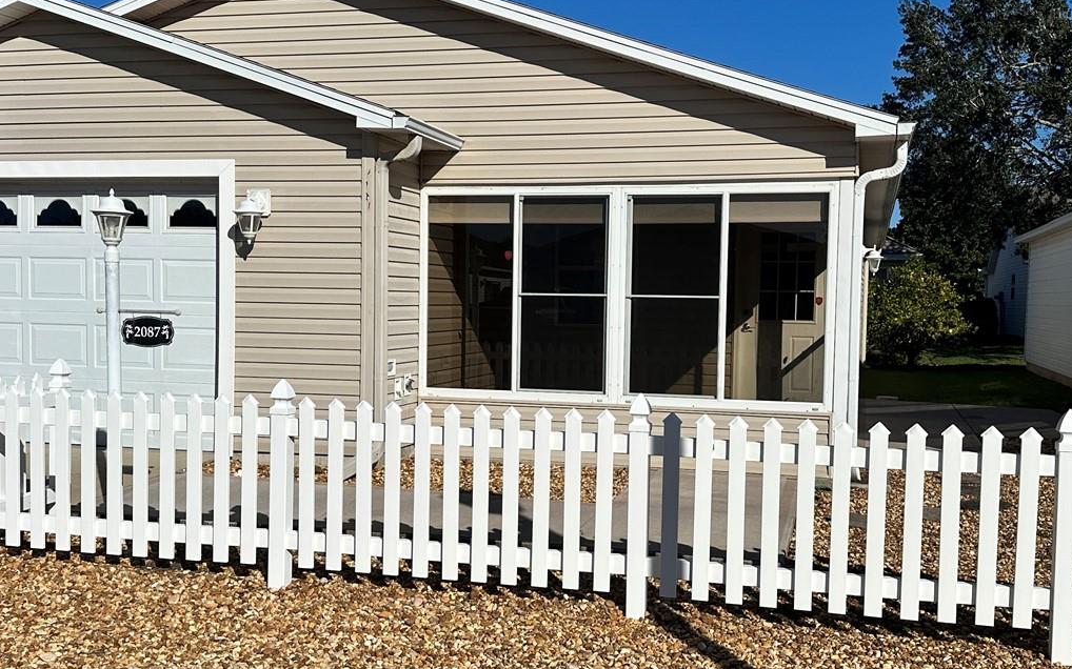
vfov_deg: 32.0
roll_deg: -0.8
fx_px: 1168
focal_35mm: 40
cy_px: 360
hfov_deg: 49.2
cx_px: 573
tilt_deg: -3.9
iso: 80
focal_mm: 6.86
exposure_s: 1/13699
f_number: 1.78
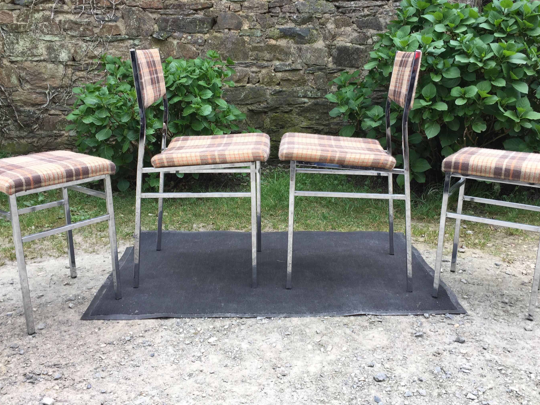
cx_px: 276
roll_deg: +0.1
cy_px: 177
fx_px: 546
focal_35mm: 35
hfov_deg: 52.6
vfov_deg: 40.6
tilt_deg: -12.8
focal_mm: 4.15
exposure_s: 1/210
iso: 32
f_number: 2.2
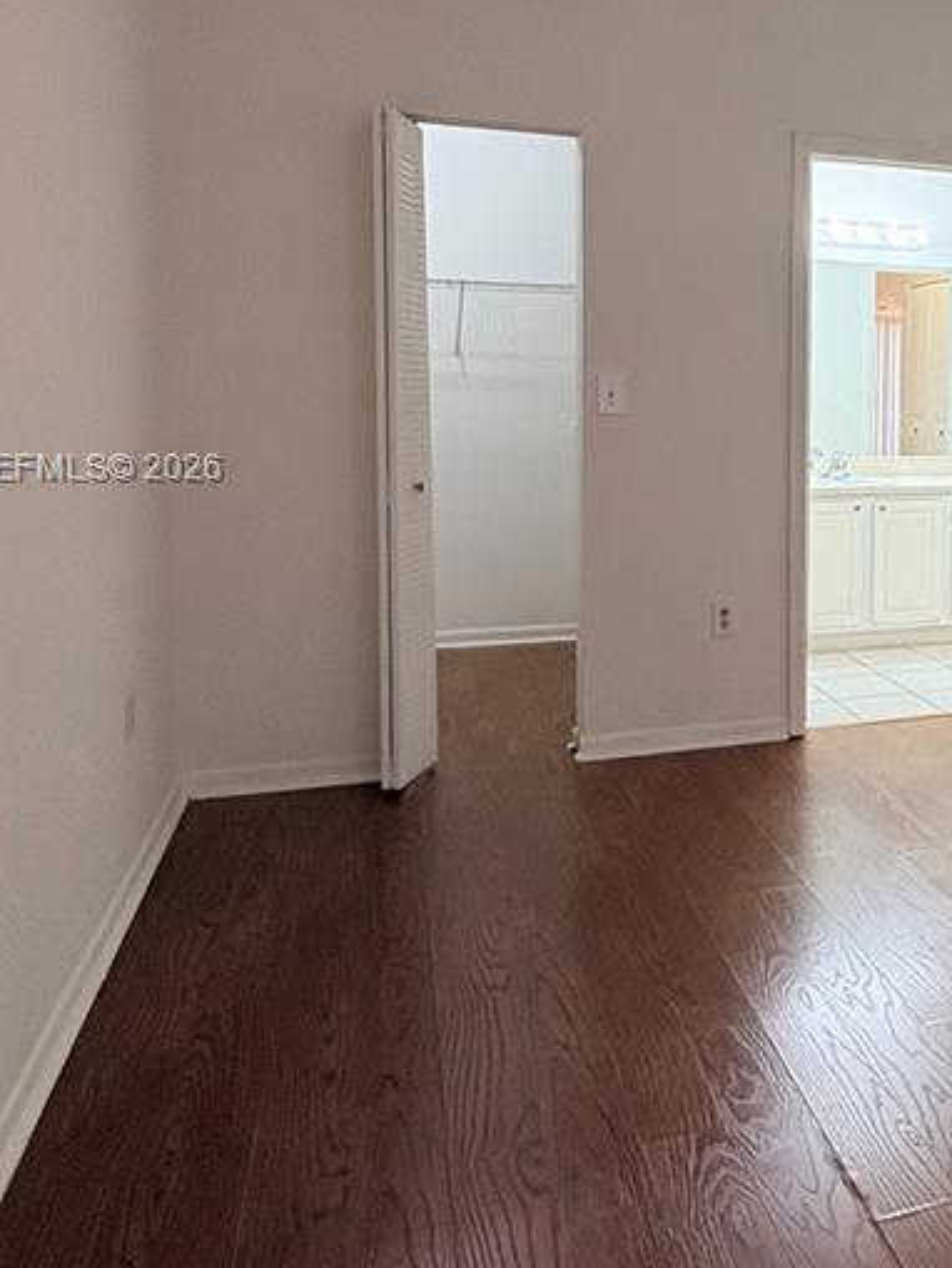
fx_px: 1210
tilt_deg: -2.3
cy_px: 471
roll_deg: -0.4
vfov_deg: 54.7
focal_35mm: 33
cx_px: 882
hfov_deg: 39.4
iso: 160
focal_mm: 2.22
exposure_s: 1/60
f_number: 2.2
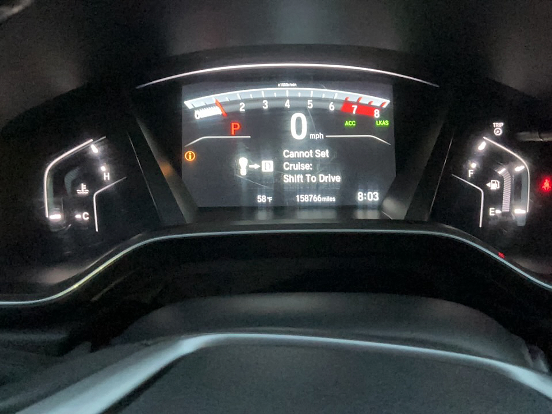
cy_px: 207
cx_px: 276
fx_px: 478
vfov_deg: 46.8
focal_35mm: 30
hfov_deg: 60.0
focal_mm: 3
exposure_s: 1/40
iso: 1000
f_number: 1.8
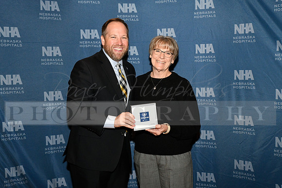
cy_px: 94
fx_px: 407
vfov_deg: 26.0
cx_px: 141
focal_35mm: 52
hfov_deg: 38.2
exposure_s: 1/60
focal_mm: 52
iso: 6400
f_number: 11
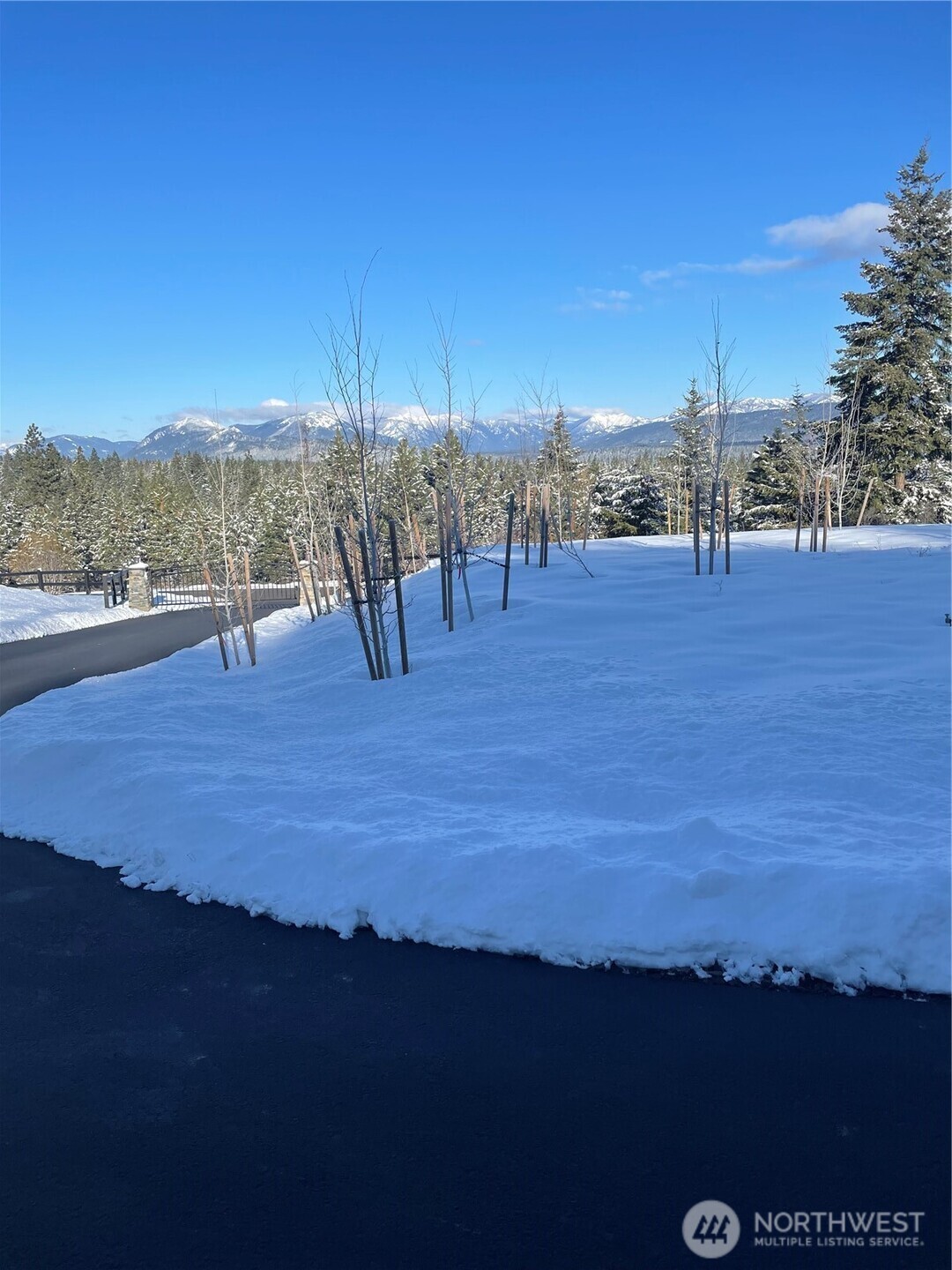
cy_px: 635
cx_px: 476
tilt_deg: -11.8
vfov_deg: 67.3
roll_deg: -0.4
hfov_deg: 53.1
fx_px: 953
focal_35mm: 26
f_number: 1.6
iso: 32
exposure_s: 1/3300
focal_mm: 4.2
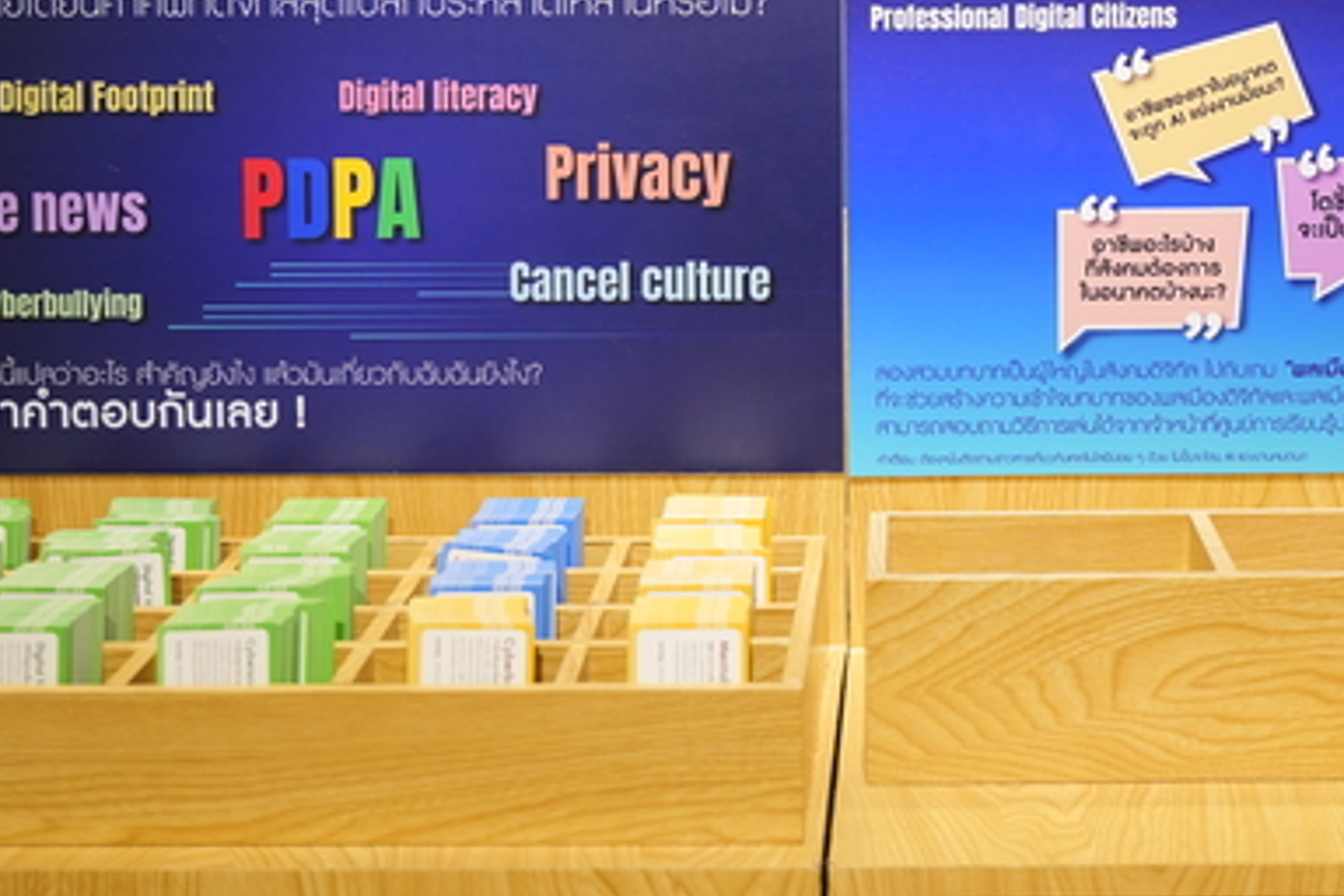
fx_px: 2800
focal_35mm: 75
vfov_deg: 17.8
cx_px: 942
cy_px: 33
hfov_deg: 26.8
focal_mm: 36
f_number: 3.2
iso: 640
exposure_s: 1/100
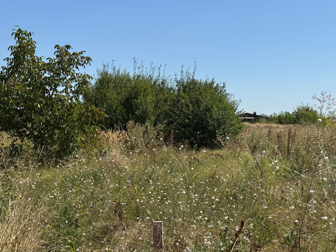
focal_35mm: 48
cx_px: 168
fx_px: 466
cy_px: 126
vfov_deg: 30.3
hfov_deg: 39.7
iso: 64
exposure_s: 1/4975
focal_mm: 6.76
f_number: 1.78
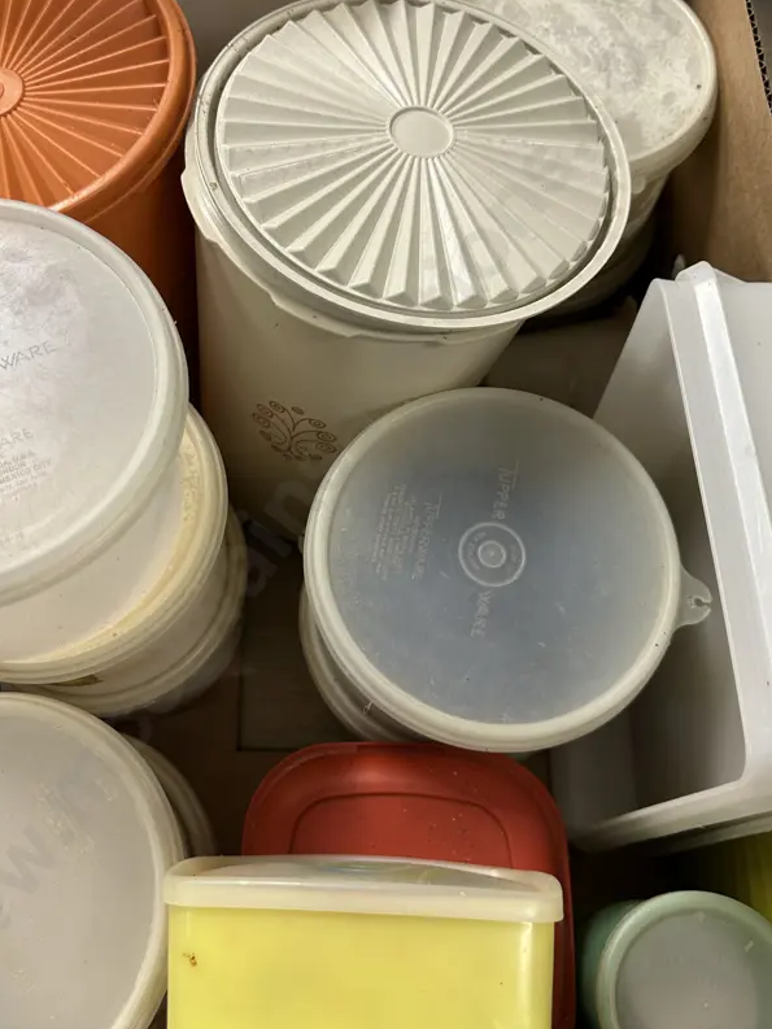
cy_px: 480
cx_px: 313
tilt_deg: -67.6
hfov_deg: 45.2
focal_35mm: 31
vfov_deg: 58.3
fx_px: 922
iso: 125
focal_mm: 6.86
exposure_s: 1/50
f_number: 1.78
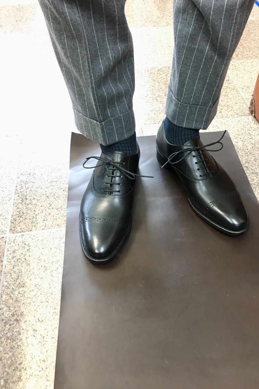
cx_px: 143
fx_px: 335
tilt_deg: -47.2
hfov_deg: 42.2
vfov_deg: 60.3
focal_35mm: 31
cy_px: 194
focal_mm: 4.15
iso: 200
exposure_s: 1/24
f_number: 2.2
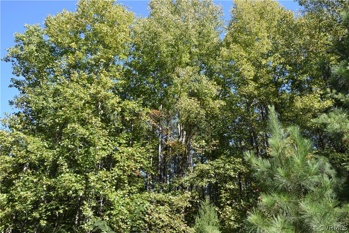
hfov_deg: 61.9
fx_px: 291
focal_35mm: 30
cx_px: 174
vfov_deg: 43.6
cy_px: 116
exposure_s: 1/250
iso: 320
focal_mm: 20
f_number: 8
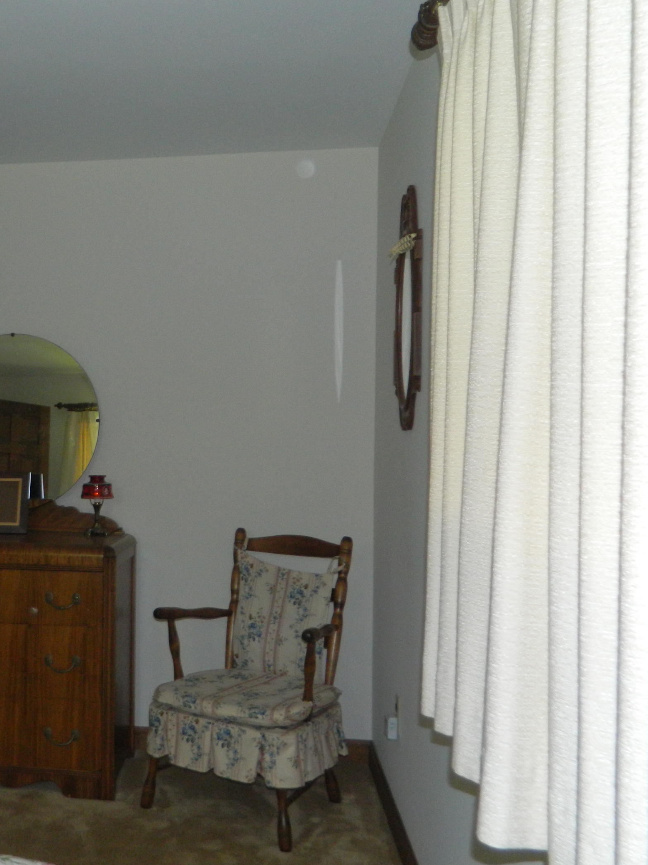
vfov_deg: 51.3
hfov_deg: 37.9
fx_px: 899
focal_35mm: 36
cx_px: 110
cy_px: 450
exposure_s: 1/30
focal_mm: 4.5
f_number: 3.1
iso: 200
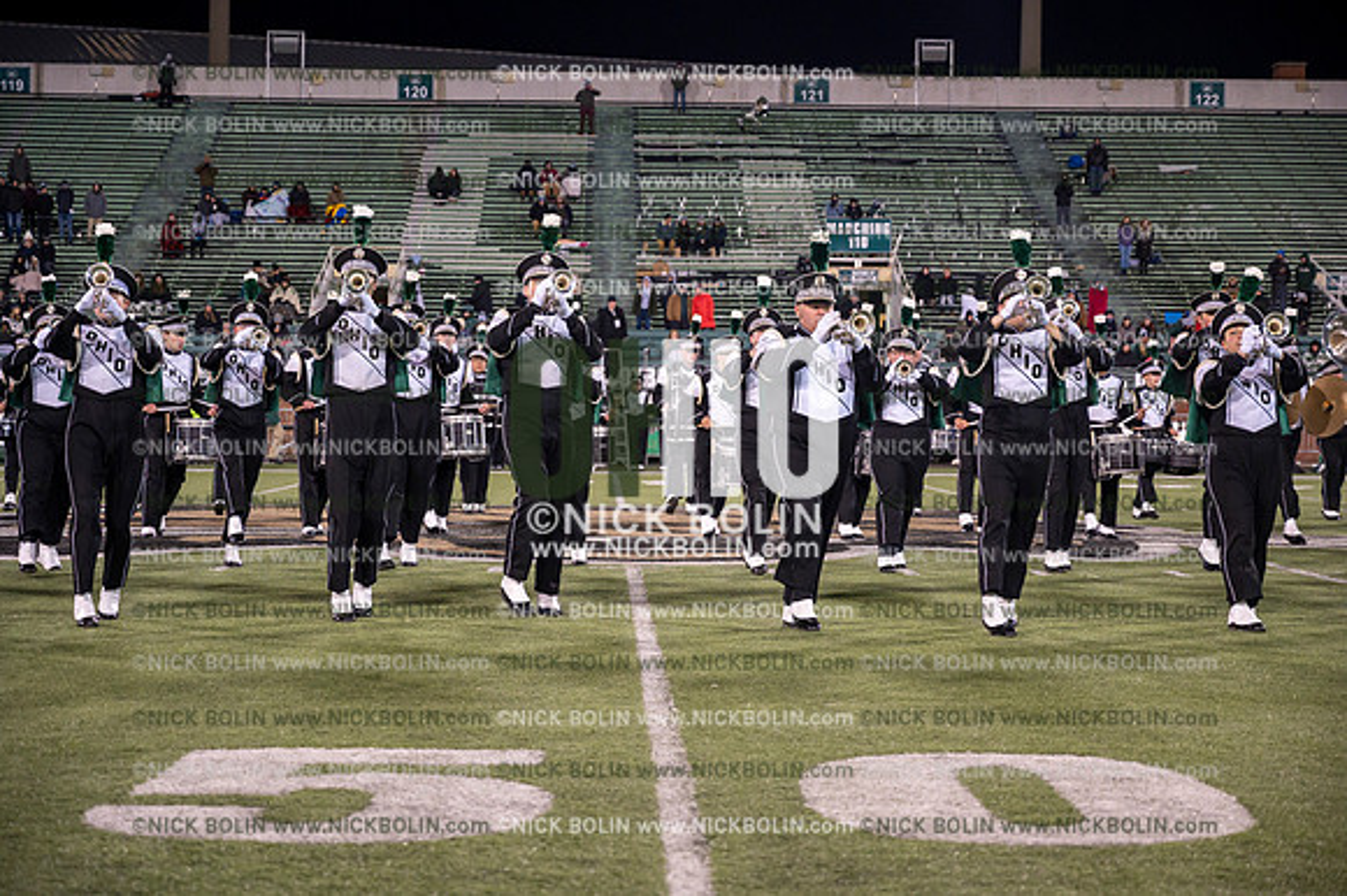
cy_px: 448
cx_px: 674
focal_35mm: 70
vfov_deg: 19.4
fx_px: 2618
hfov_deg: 28.9
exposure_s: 1/640
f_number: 4
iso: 3200
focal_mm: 70
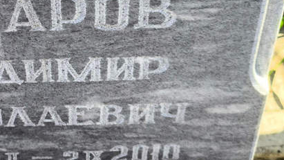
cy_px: 33
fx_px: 798
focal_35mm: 106
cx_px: 55
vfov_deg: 11.4
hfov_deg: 20.0
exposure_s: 1/382
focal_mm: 4.71
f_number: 1.7
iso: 50
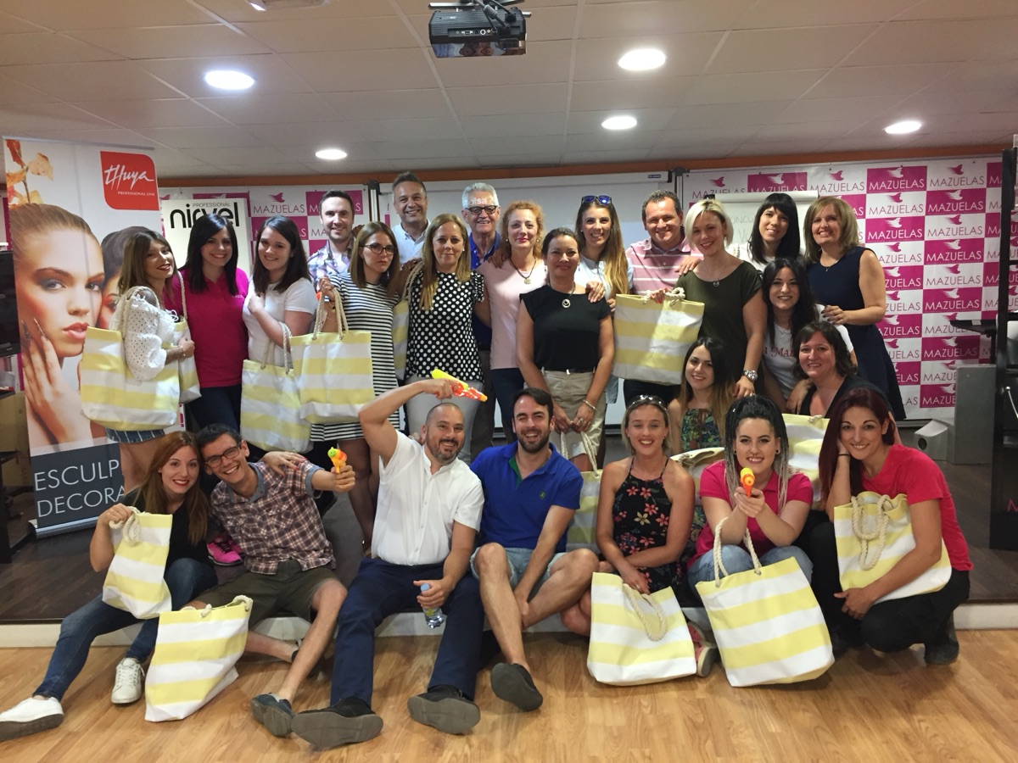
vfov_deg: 48.2
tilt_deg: -7.8
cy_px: 382
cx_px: 509
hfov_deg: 61.7
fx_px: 853
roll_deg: +0.4
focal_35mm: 29
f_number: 2.2
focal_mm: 4.15
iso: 160
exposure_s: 1/33
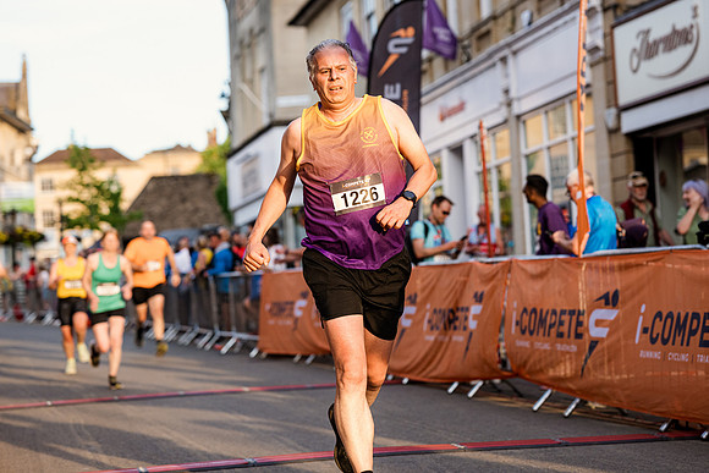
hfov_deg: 21.9
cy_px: 214
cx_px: 388
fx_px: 1834
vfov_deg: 14.7
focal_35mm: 93
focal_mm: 85
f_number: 2.8
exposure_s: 1/2000
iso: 640
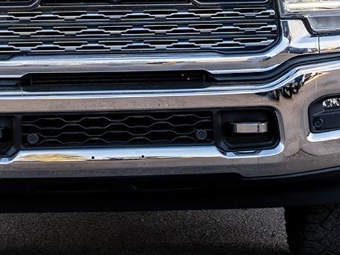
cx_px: 129
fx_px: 1759
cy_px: -30
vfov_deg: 8.2
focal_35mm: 179
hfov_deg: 11.0
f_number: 4
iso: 160
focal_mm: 51.5
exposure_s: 1/250
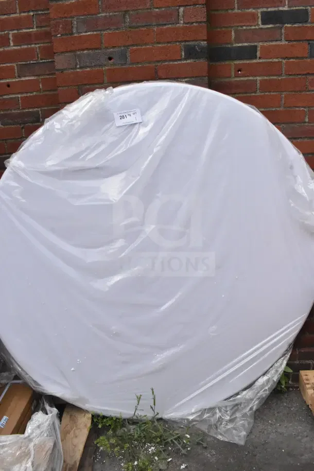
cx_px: 157
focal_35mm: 27
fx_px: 353
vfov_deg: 67.4
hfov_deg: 47.9
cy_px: 236
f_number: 18
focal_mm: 18
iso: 6400
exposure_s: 1/1250
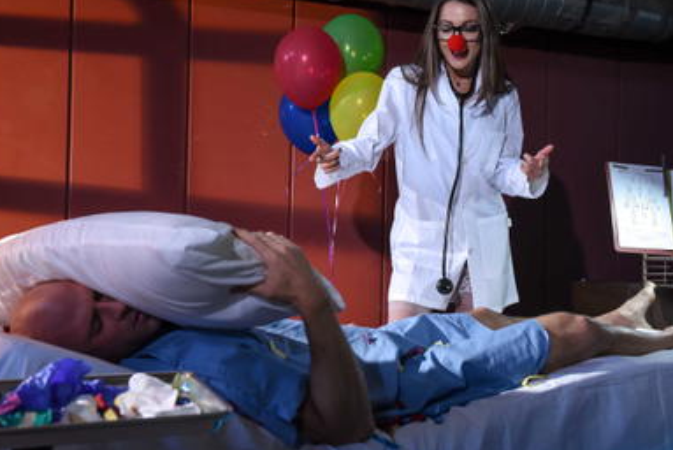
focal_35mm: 50
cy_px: 204
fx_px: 935
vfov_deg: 27.0
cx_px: 338
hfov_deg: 39.6
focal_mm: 40
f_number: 7.1
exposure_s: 1/125
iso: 2000
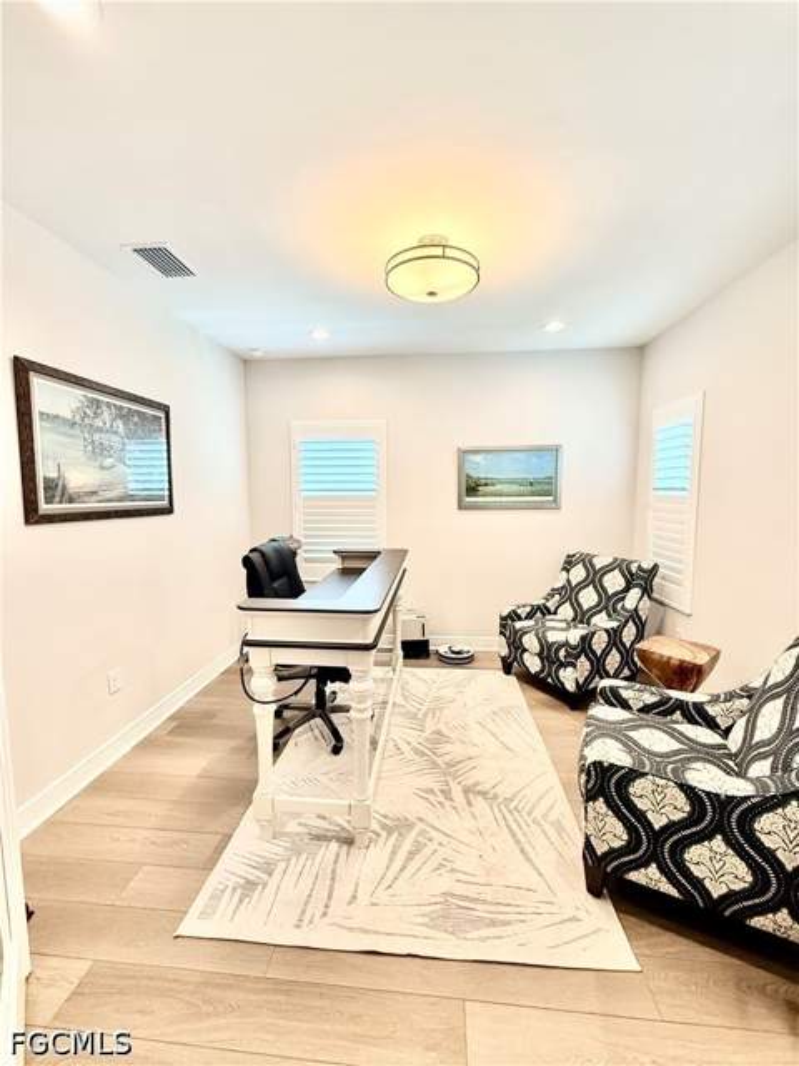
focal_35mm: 14
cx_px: 400
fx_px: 431
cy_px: 533
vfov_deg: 102.1
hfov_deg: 85.7
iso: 250
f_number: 2.2
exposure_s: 1/120
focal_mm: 2.22
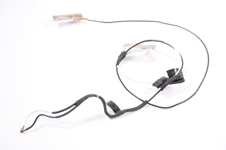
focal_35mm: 45
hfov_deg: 43.6
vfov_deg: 29.8
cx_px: 113
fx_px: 282
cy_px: 75
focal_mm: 30
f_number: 9
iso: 2500
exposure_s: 1/250
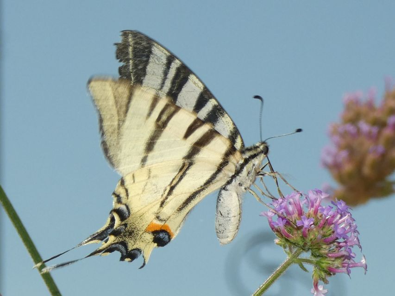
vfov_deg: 12.7
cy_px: 148
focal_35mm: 117
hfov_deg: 16.8
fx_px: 1335
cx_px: 198
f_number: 5.1
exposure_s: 1/320
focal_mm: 21
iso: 80
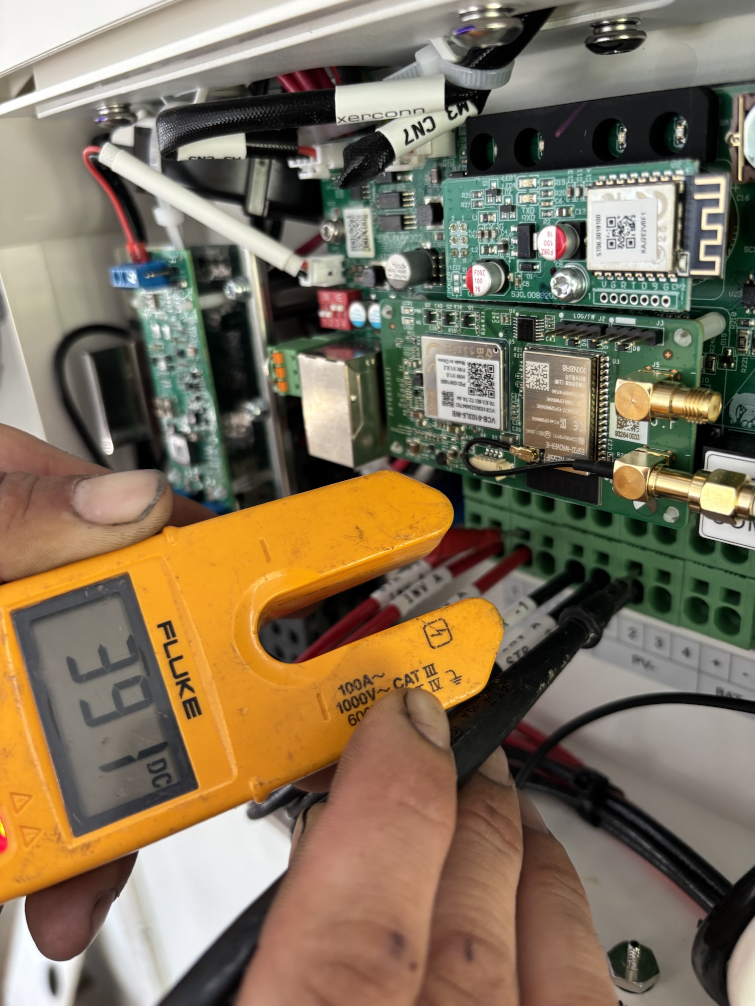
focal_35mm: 26
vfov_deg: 67.3
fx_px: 756
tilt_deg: -22.5
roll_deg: +3.4
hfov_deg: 53.1
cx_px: 378
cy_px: 503
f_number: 1.6
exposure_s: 1/91
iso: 125
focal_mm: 5.96
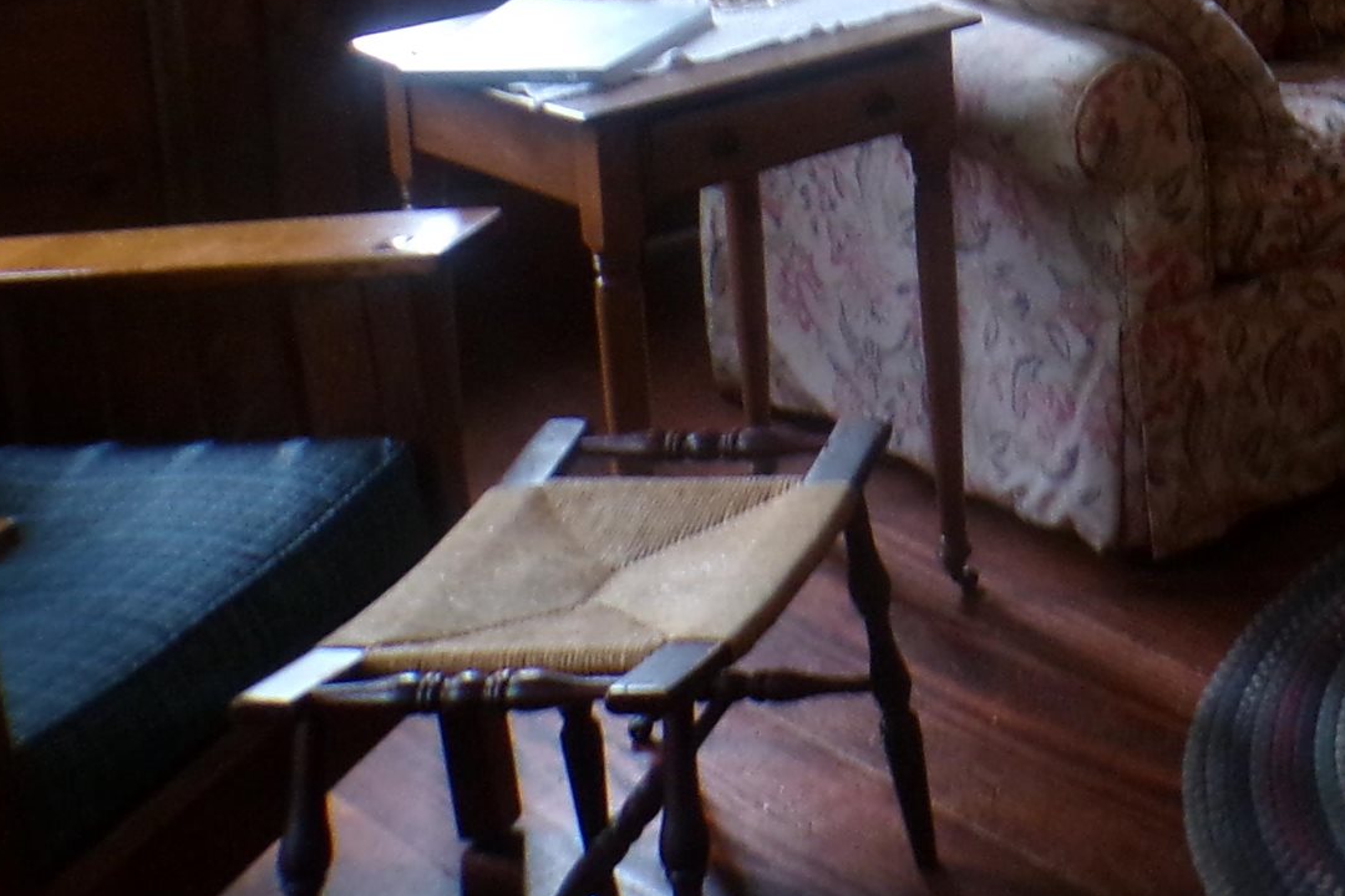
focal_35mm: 71
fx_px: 2652
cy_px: -285
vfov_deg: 17.9
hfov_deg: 24.1
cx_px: 1858
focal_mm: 4.3
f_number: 3
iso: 330
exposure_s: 1/17
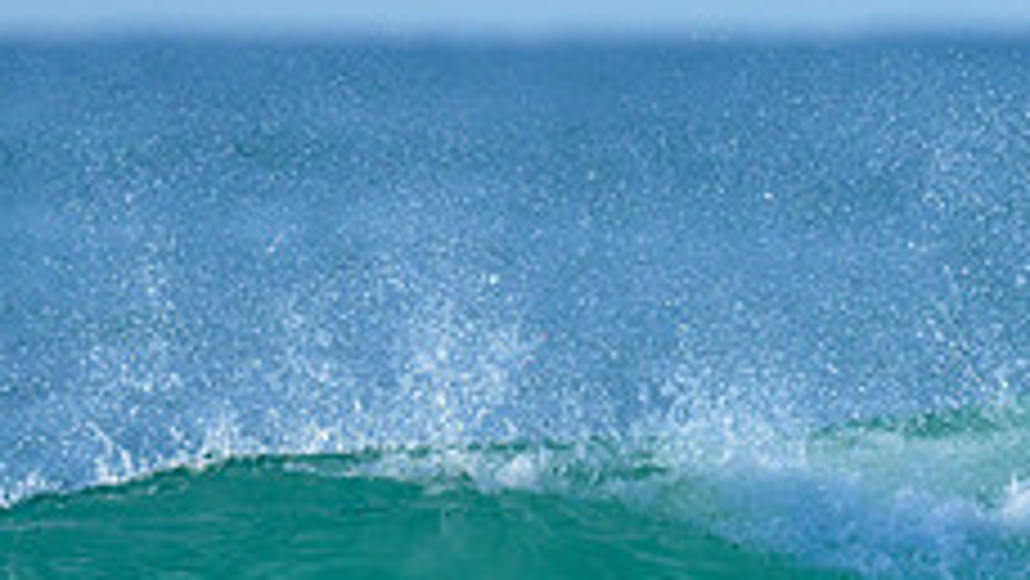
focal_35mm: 2915
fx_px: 79641
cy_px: 591
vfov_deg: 0.4
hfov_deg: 0.7
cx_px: 996
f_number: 6.3
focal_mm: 800
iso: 320
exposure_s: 1/2000
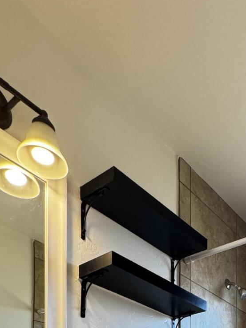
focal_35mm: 38
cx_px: 223
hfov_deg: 35.4
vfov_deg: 33.5
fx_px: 360
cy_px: 439
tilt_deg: -0.4
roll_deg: -0.3
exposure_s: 1/120
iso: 320
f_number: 2.2
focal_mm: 2.22
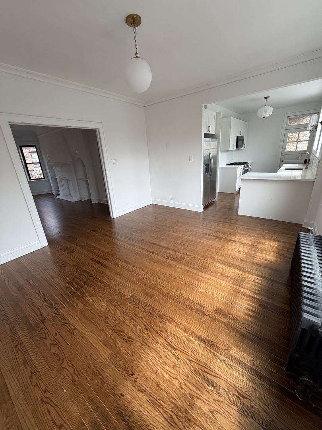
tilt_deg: -20.1
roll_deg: +4.1
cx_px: 161
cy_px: 215
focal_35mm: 14
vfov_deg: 102.1
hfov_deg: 85.7
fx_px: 174
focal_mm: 2.22
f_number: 2.2
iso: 80
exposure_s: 1/121
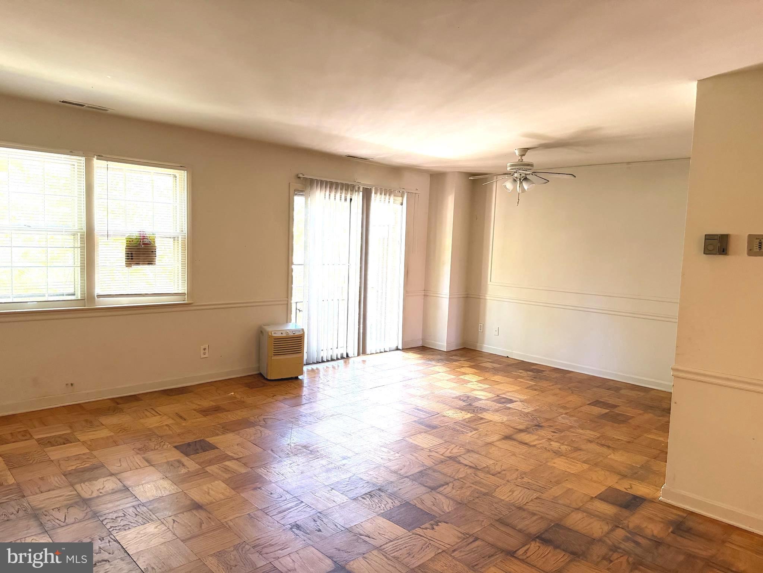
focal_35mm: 24
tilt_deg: -4.4
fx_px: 529
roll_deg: -1.6
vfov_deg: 56.8
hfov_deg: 71.6
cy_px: 286
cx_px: 382
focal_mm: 6.76
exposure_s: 1/60
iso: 640
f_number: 1.78
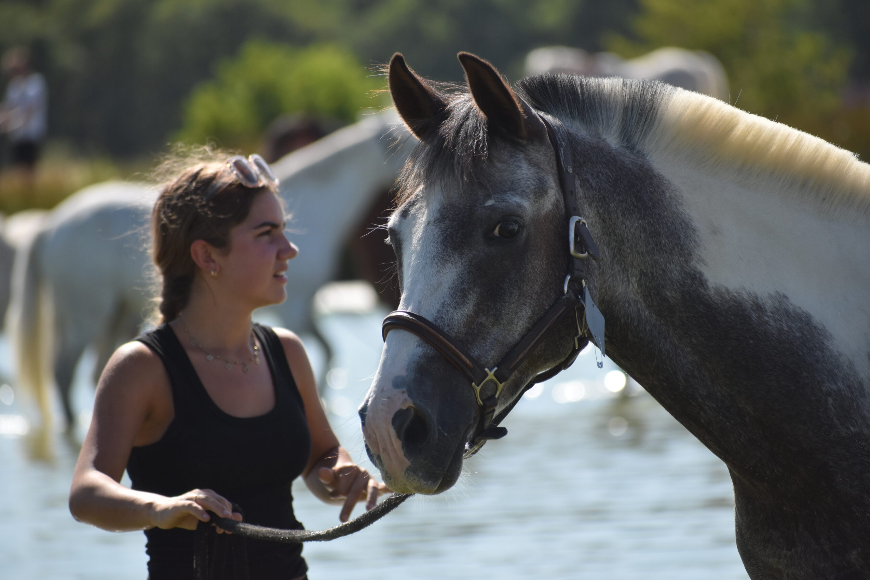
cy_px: 291
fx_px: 8749
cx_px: 435
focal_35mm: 362
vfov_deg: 3.8
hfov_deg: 5.7
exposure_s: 1/1600
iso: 400
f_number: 6.3
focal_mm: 240
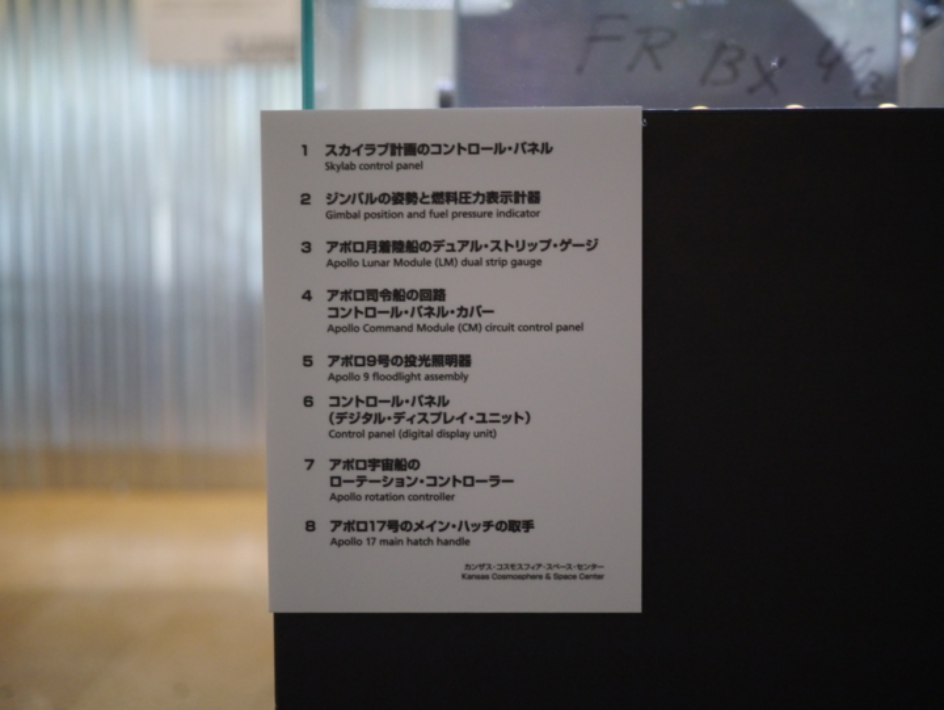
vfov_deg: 36.0
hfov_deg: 46.8
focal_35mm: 40
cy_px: 355
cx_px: 472
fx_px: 1092
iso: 1600
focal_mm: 20
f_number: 1.7
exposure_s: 1/25
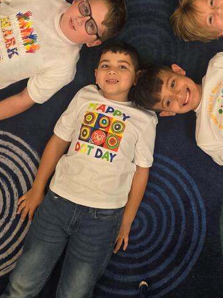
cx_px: 159
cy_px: -12
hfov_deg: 28.2
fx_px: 438
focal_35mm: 51
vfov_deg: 33.7
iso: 400
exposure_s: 1/120
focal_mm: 5.4
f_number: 1.8
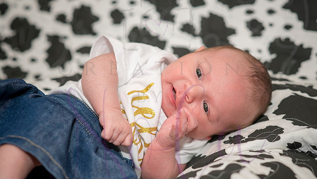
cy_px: 96
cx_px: 160
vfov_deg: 13.4
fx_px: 757
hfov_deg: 23.7
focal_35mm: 90
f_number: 4
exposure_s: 1/160
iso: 800
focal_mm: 85
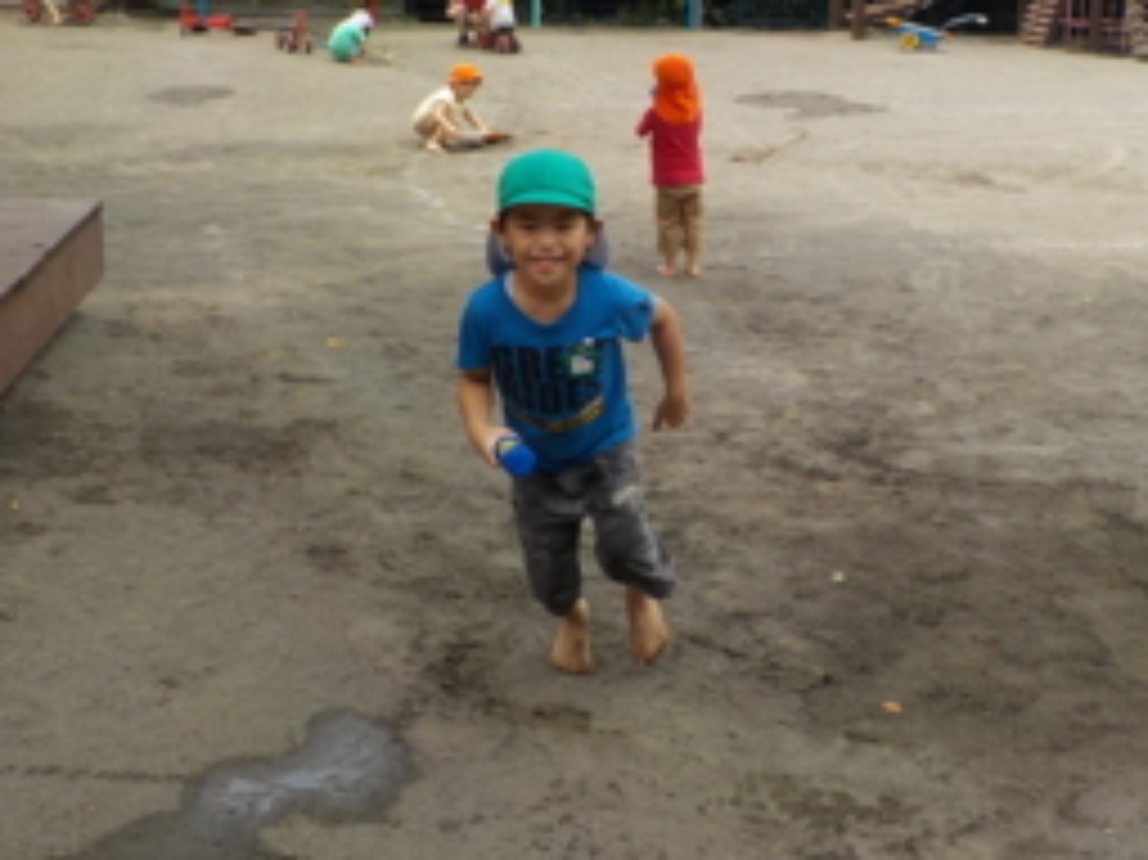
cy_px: 221
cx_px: 765
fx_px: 1558
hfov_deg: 40.0
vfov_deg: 30.4
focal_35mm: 47
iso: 125
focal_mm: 4.1
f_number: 3.3
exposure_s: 1/640
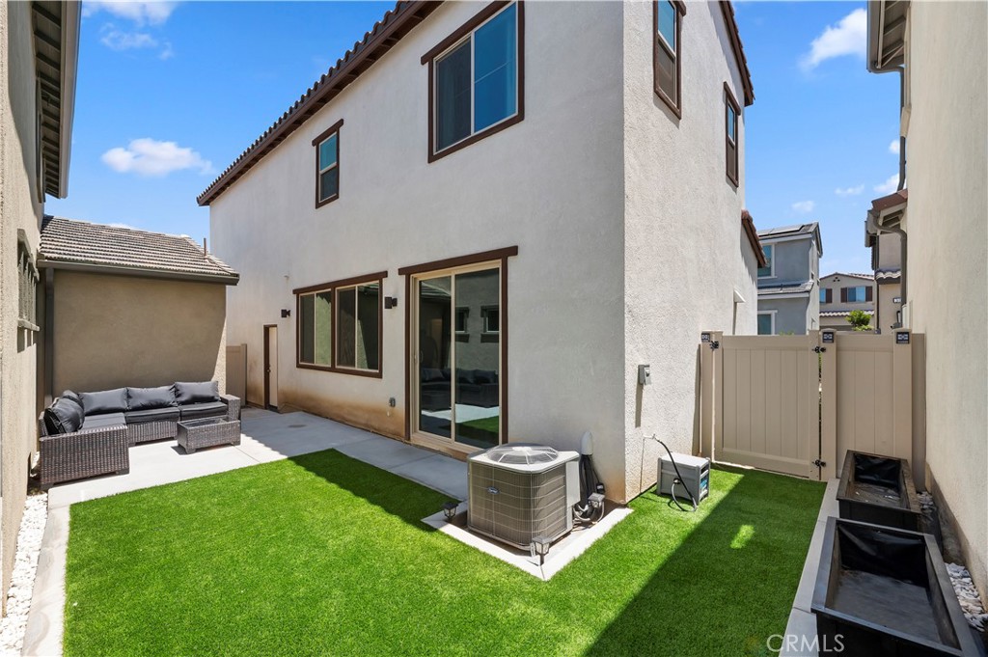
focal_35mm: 14
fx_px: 384
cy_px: 328
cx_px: 494
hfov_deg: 104.3
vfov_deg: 81.1
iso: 500
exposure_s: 1/125
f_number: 20
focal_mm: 14
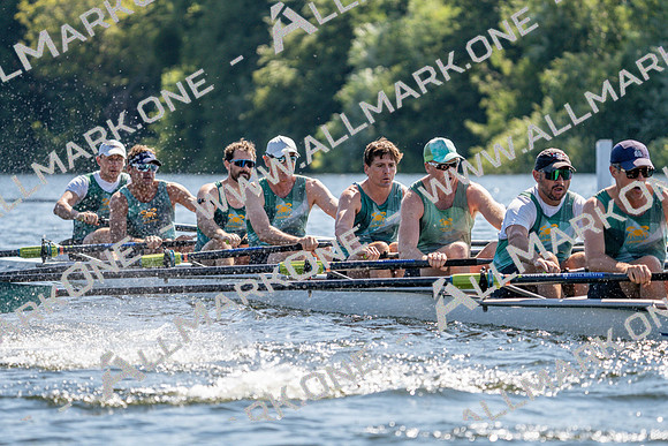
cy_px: 223
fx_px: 4937
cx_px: 334
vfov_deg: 5.2
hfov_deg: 7.7
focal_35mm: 266
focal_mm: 266
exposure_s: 1/1600
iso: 320
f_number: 5.6
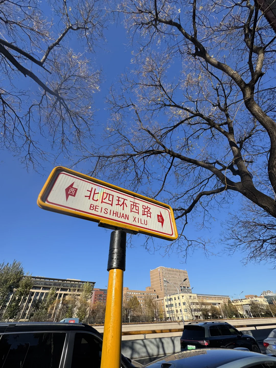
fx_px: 149
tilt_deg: +43.9
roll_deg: +2.3
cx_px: 138
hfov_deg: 85.7
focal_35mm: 14
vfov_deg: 102.1
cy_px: 184
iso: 50
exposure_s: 1/1567
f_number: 2.2
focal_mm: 2.22
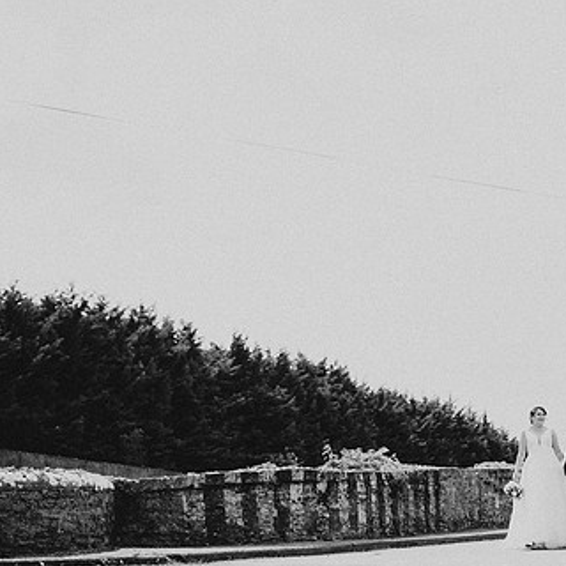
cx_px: 382
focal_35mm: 54
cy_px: 340
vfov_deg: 31.5
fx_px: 999
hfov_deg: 31.4
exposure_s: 1/8000
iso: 100
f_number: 1.8
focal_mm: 35
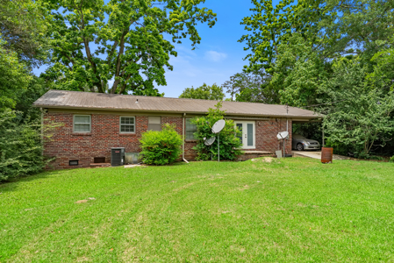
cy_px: 132
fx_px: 241
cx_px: 197
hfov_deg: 78.5
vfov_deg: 57.3
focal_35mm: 22
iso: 80
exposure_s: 1/30
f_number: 5.6
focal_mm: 22
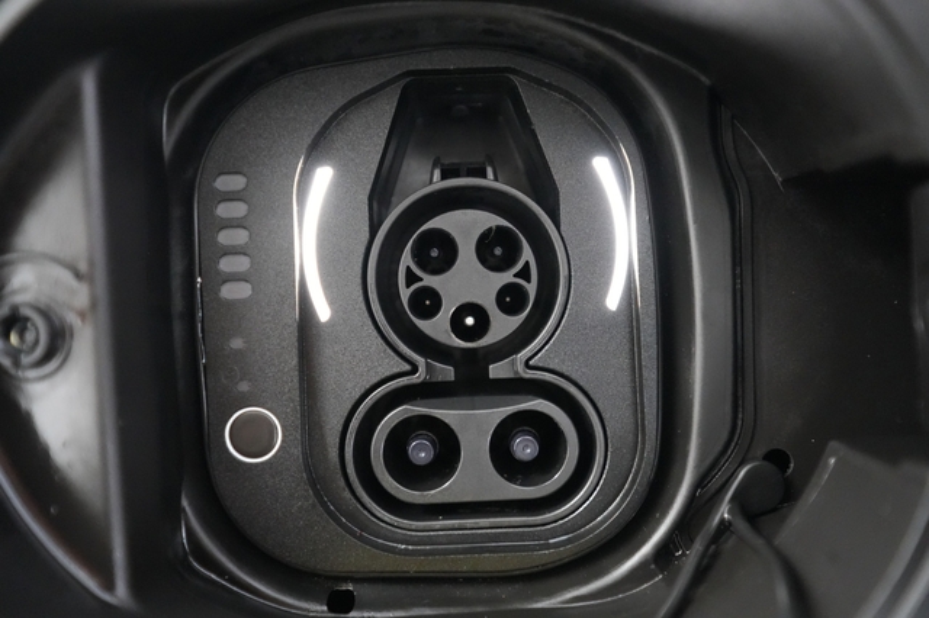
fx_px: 722
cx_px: 464
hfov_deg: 65.5
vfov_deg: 46.4
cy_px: 309
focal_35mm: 28
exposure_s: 1/50
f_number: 2.8
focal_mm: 28
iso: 12800
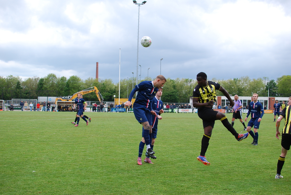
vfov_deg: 25.8
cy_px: 98
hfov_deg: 37.8
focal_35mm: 52
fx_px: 425
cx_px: 146
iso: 200
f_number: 3.5
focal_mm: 35
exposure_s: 1/800
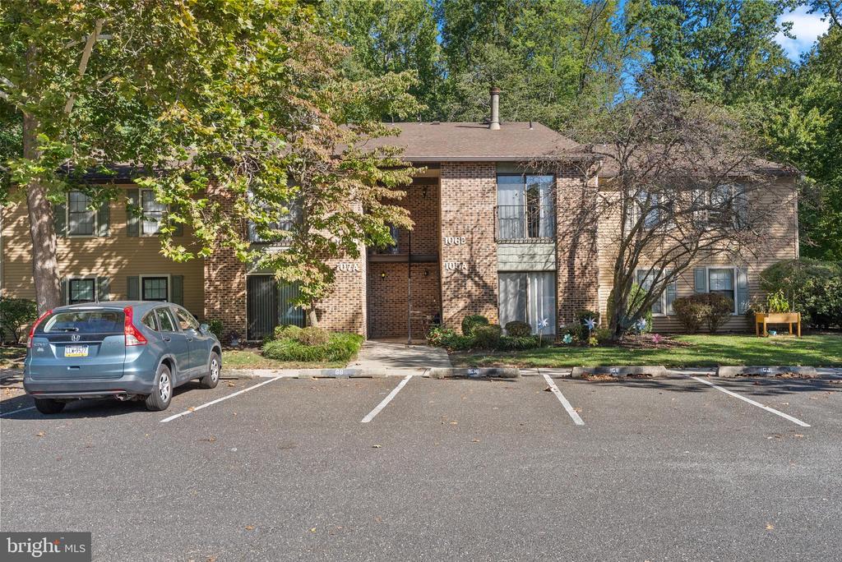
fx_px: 702
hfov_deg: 61.9
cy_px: 281
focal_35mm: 30
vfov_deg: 43.7
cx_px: 421
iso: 640
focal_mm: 30
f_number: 7.1
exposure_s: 1/640
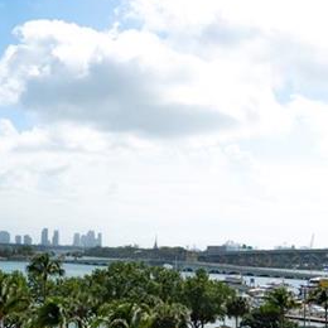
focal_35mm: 73
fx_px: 783
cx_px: 78
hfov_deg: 23.4
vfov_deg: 23.4
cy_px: 250
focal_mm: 14
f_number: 8
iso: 100
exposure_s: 1/500
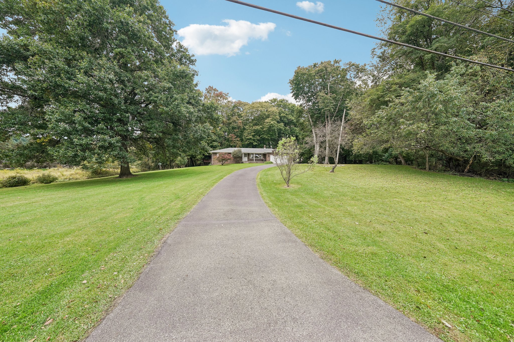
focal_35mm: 12
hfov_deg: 112.6
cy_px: 171
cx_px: 257
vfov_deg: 90.0
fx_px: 171
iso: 125
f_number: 4
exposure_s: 1/30
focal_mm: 12
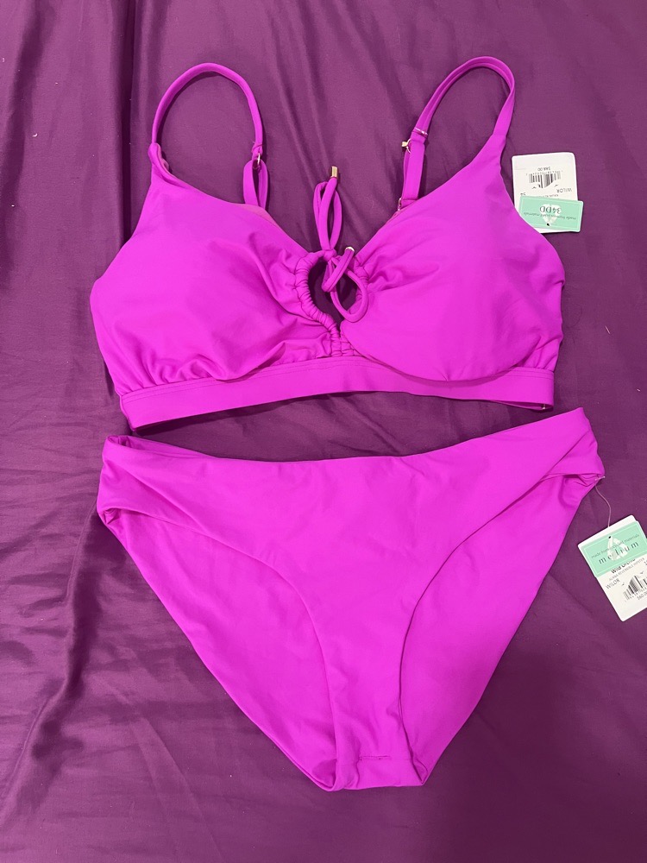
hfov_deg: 53.1
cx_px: 324
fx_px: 648
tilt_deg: -85.3
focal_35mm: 26
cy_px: 432
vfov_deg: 67.3
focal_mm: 5.1
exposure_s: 1/50
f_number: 1.6
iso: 320
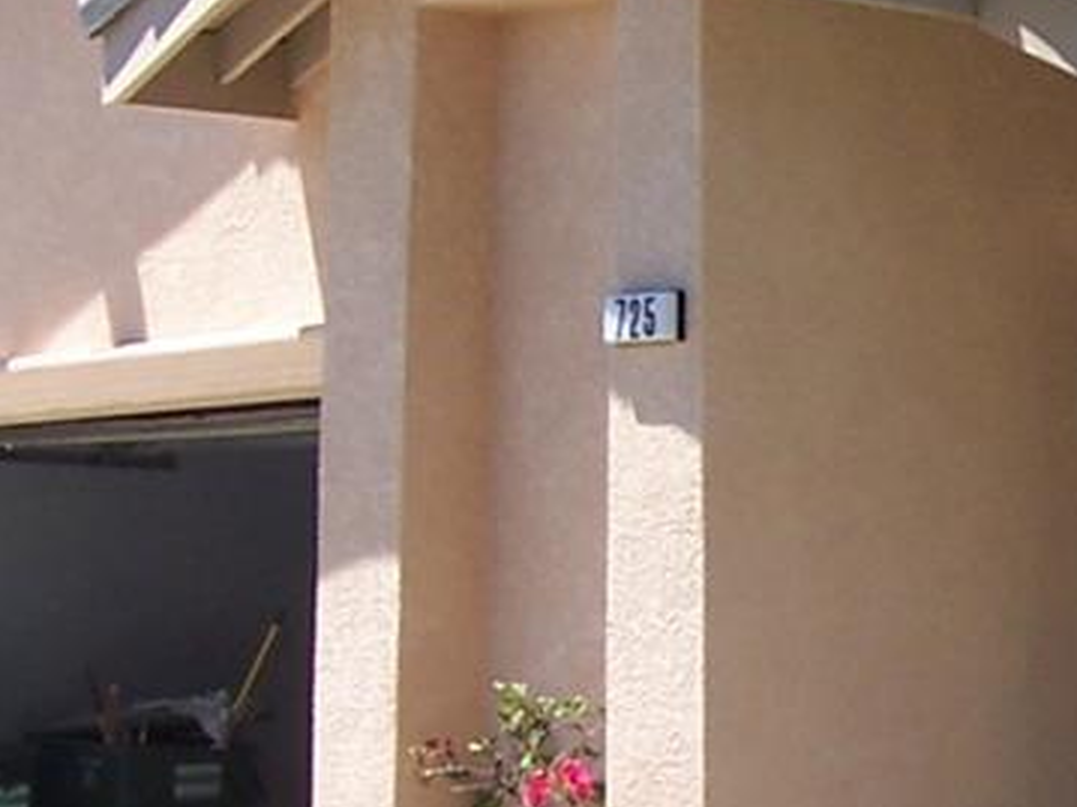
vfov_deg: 10.4
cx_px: 1140
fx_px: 4417
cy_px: 786
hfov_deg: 13.7
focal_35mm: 142
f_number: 5.6
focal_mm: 5.6
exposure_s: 1/250
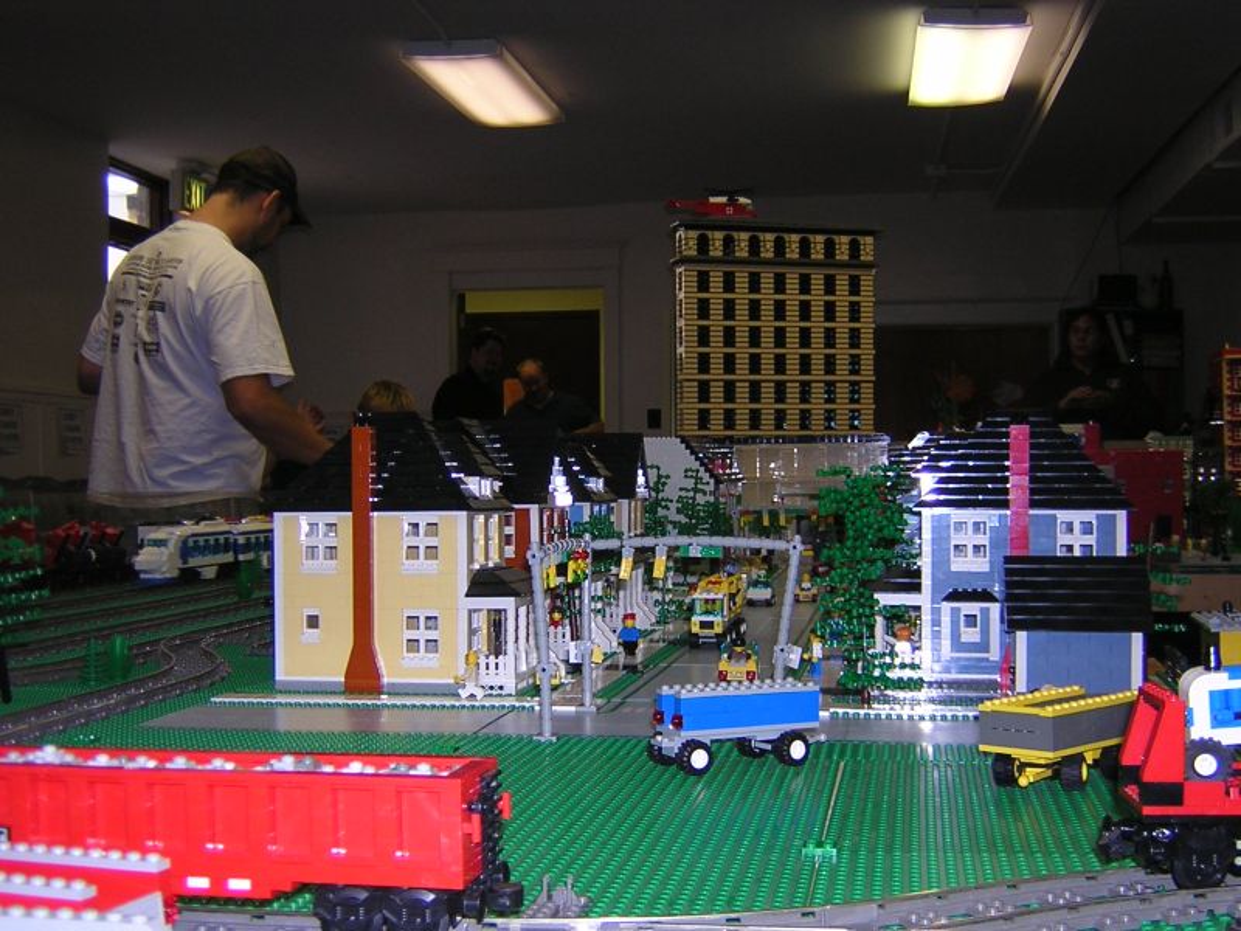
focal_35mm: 43
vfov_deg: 33.6
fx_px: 1542
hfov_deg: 43.9
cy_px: 466
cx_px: 620
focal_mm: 5.6
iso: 100
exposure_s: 1/60.1
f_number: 2.8
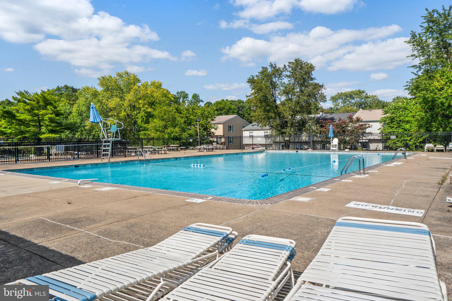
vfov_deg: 51.3
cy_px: 150
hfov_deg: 71.5
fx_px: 314
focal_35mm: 25
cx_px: 226
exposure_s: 1/800
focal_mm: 25
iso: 320
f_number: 13
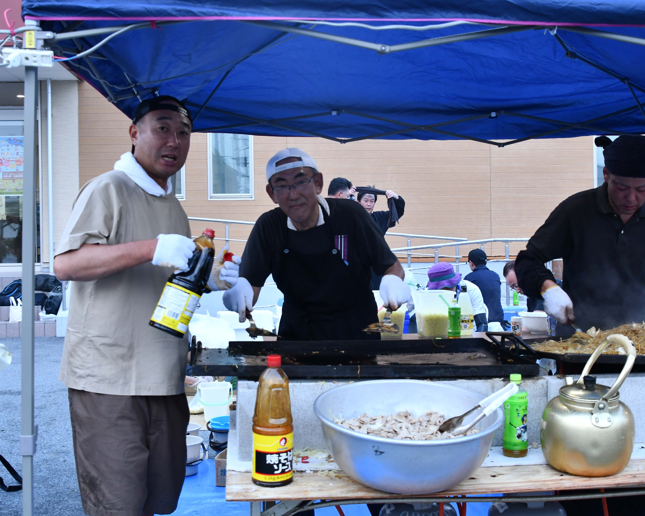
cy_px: 256
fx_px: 916
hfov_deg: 38.7
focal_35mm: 48
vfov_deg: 31.5
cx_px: 361
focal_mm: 28
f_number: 6.3
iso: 1000
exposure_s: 1/160
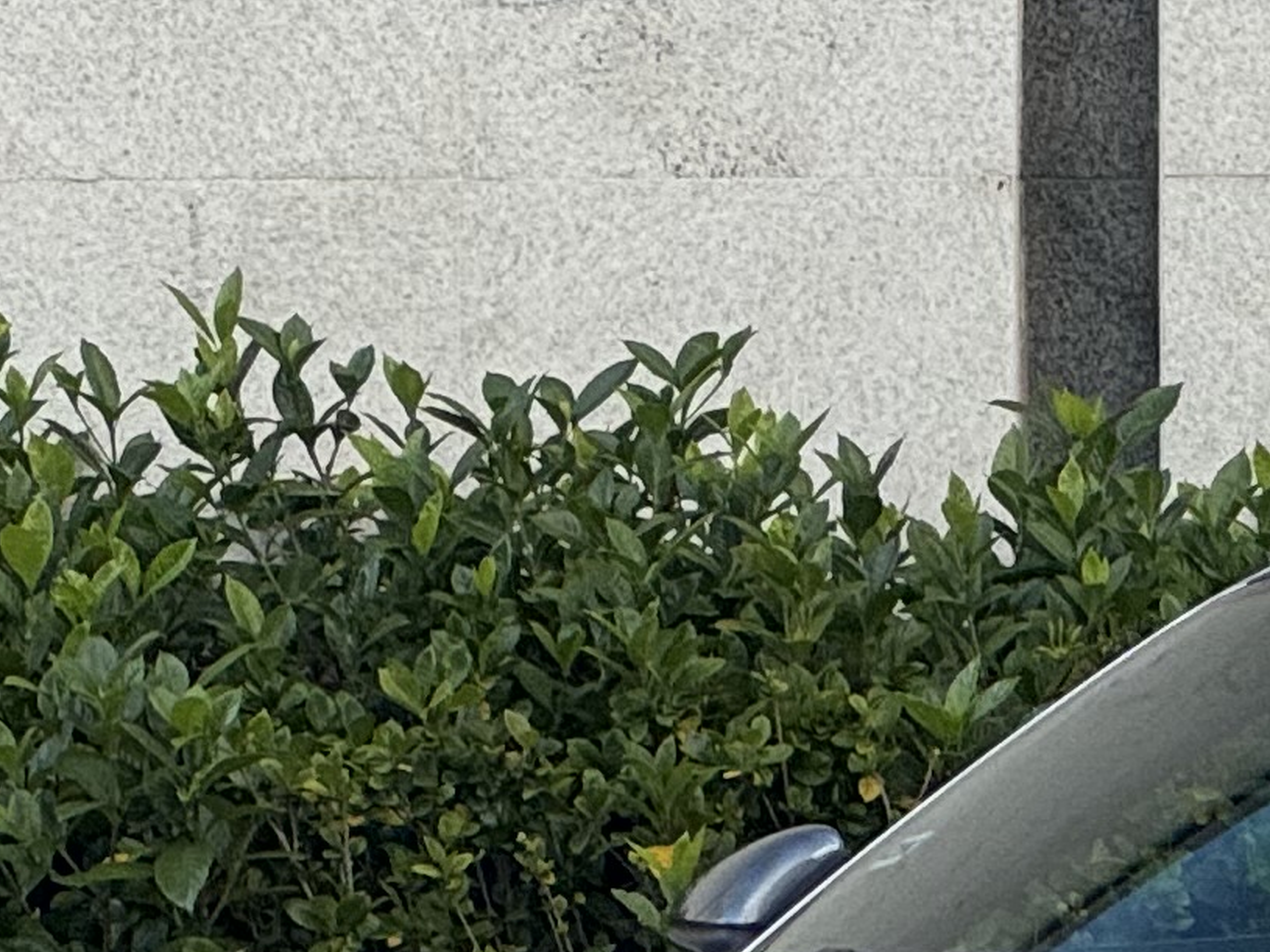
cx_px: 1670
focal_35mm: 381
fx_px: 13976
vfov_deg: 3.9
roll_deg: -0.1
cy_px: 782
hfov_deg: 5.2
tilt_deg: -0.9
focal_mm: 9
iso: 64
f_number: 2.8
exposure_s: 1/99
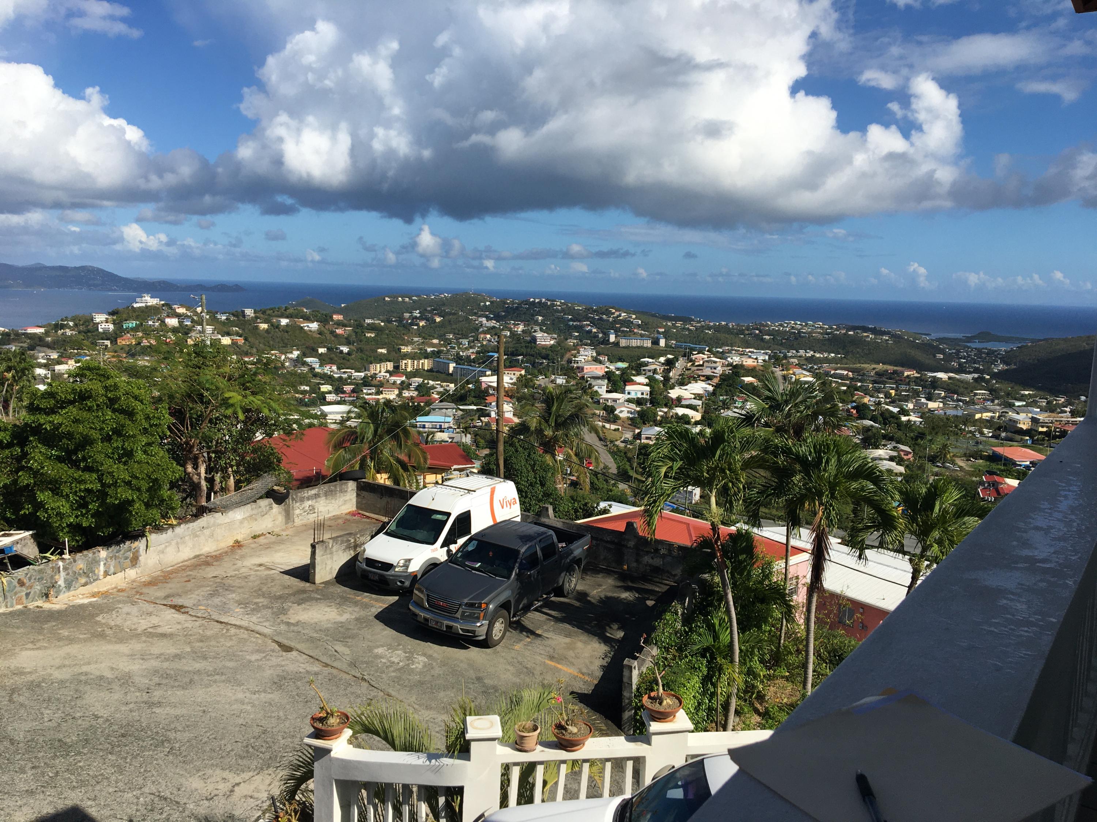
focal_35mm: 29
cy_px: 411
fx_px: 919
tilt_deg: -6.1
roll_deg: -2.0
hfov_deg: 61.7
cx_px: 548
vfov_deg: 48.2
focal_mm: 4.15
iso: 25
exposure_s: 1/2404
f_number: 2.2
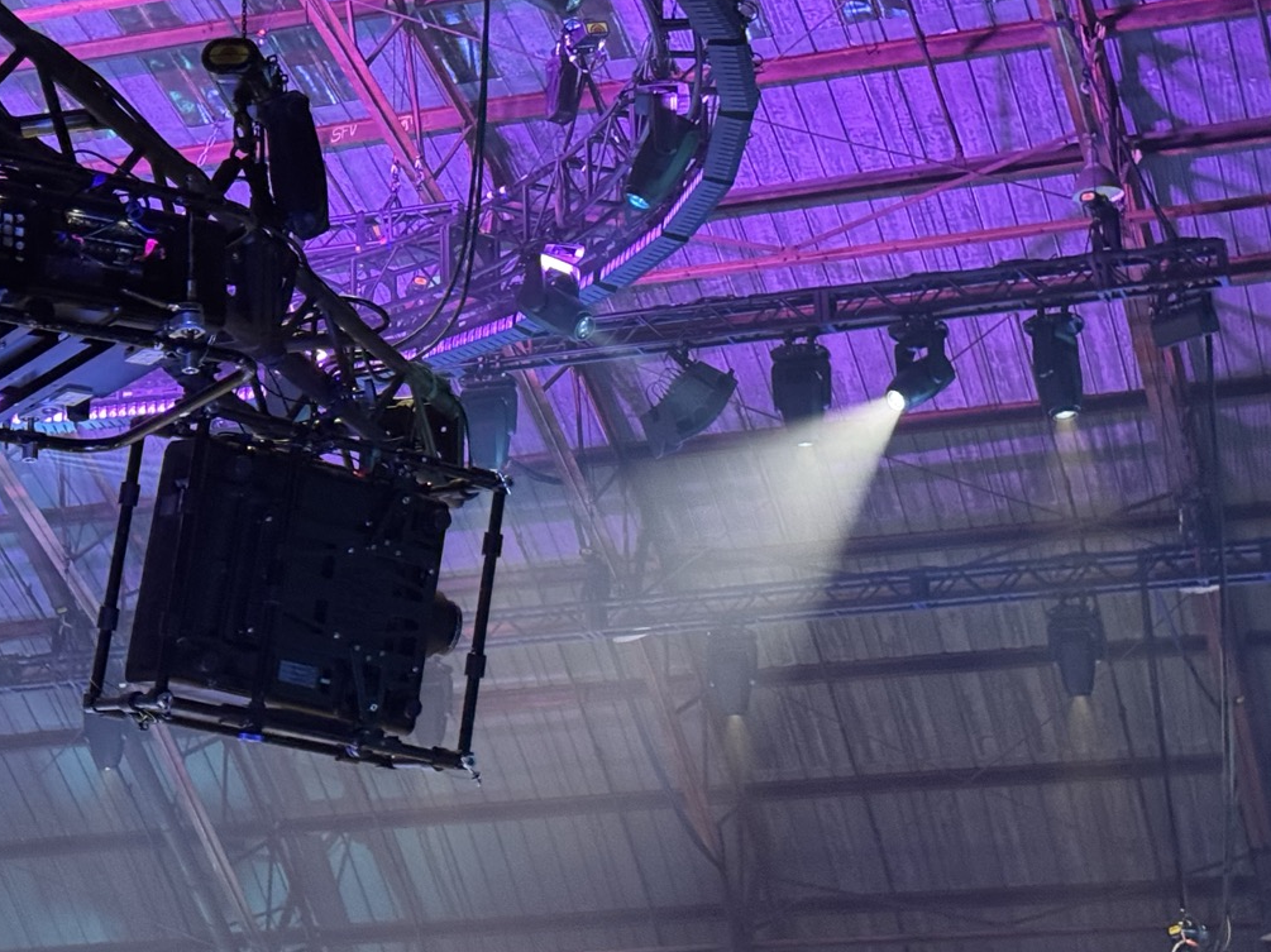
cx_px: 459
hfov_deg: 22.7
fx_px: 3157
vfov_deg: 17.1
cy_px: 308
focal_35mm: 86
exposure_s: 1/40
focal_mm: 6.76
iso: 320
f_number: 1.78
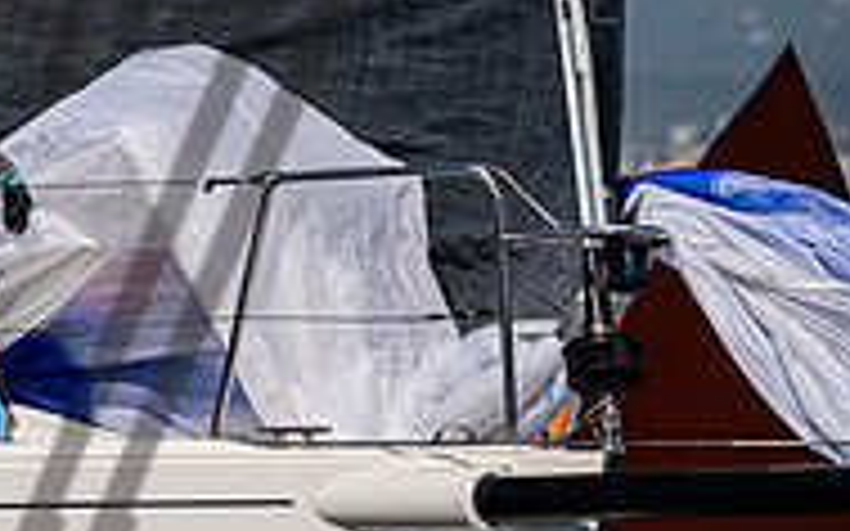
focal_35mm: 656
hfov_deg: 3.2
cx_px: -193
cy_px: -47
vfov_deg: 2.0
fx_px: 15192
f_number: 5
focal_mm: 210
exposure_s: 1/6400
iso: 400
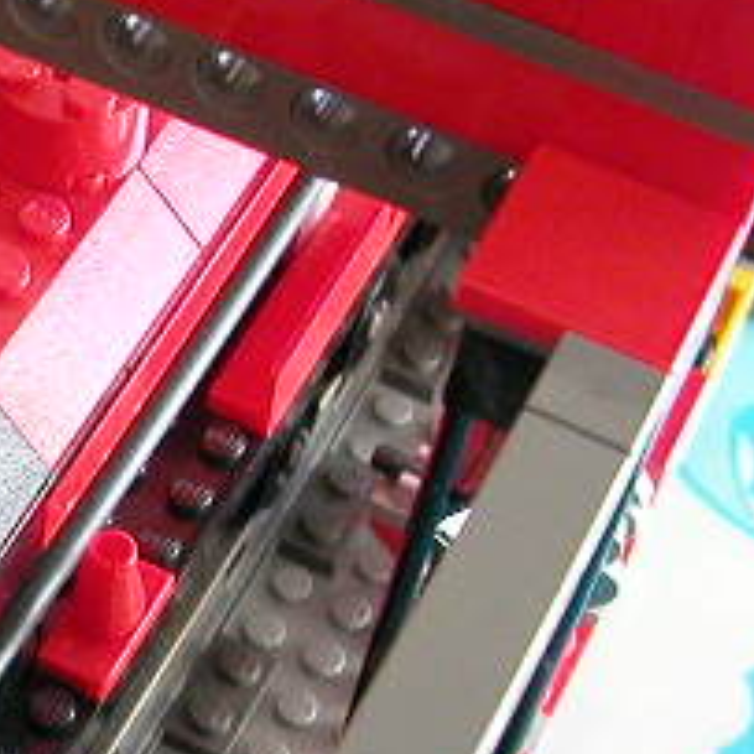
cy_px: 628
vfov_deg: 16.7
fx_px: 2538
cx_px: -279
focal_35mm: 103
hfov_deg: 15.9
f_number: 2.7
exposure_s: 1/14.5
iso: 400
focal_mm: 5.6
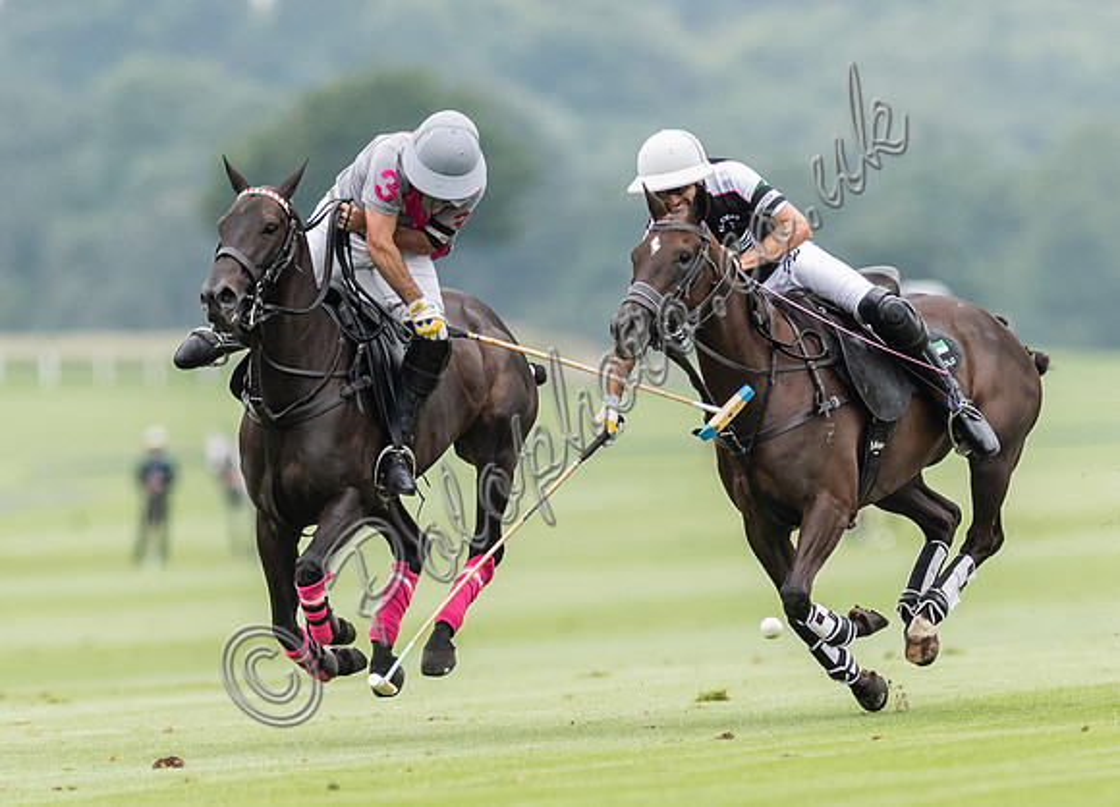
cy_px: 611
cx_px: 671
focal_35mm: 797
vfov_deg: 1.8
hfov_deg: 2.5
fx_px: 25432
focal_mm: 300
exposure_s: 1/5000
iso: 640
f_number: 2.8
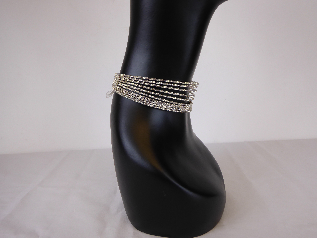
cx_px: 158
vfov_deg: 48.2
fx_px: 266
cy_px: 119
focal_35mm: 29
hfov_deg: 61.7
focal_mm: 5
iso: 100
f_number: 3.5
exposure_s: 1/60
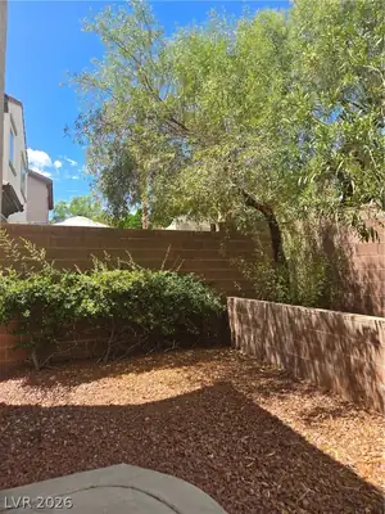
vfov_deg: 73.9
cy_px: 257
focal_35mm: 23
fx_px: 341
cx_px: 192
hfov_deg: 58.9
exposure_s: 1/720
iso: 25
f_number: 1.8
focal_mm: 5.4
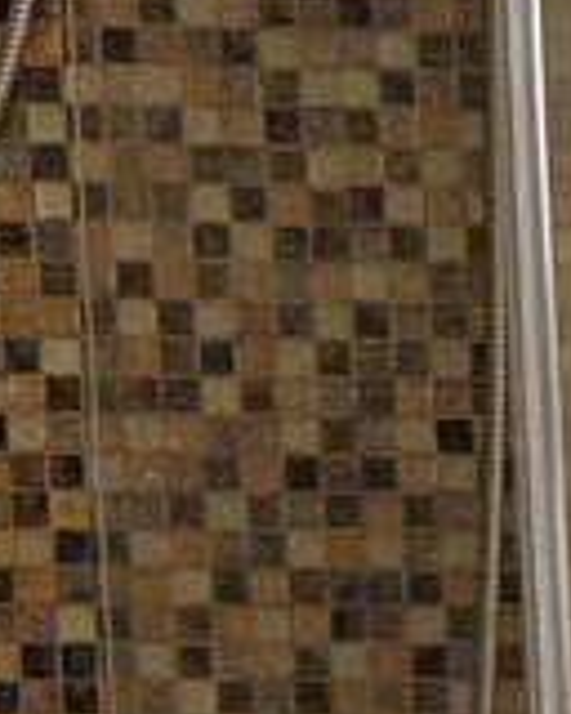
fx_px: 3169
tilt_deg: -7.2
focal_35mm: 150
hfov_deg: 8.6
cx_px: 1686
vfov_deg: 12.3
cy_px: 1013
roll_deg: -0.6
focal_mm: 6.76
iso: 160
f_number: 1.78
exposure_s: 1/240
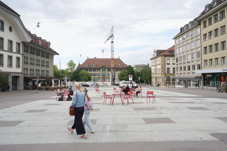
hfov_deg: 67.3
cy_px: 70
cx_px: 108
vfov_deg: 47.9
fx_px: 170
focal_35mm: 27
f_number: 10
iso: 100
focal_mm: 24
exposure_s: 1/100
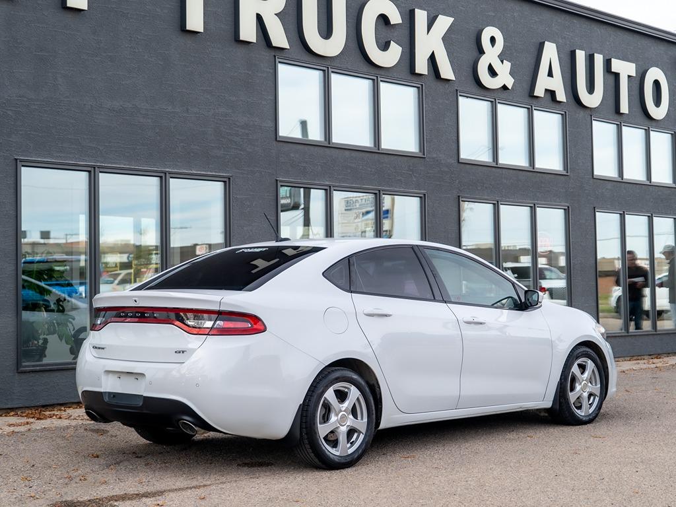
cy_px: 225
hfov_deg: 33.2
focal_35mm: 58
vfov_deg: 25.2
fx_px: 1134
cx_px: 319
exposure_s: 1/200
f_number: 4
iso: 160
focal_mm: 44
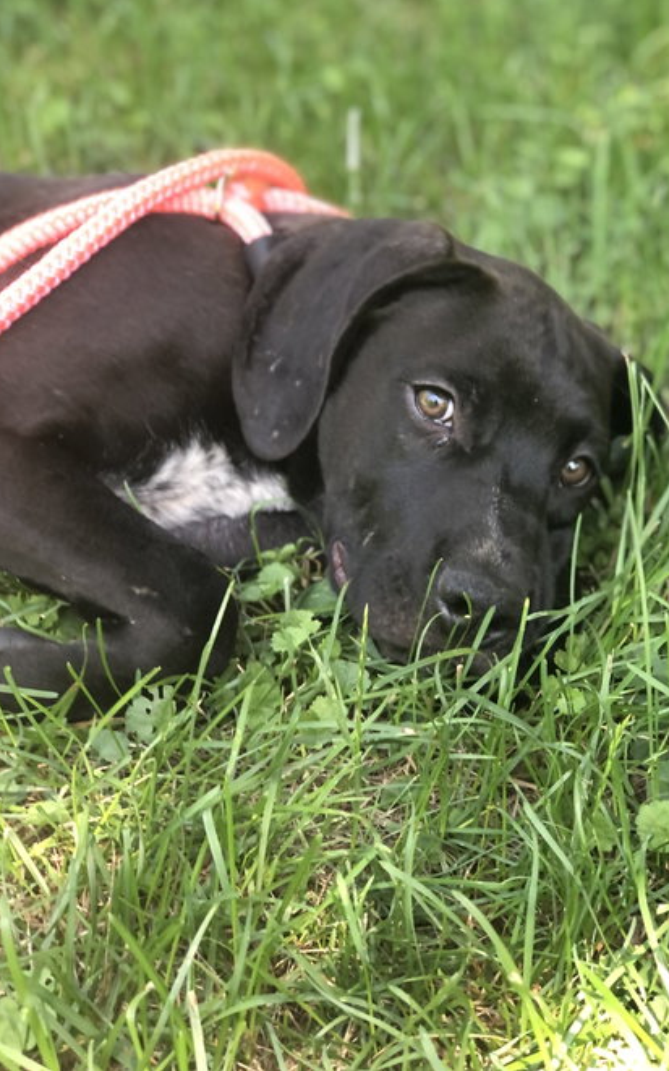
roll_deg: -0.7
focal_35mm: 61
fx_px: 1780
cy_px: 532
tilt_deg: -32.5
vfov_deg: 33.5
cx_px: 390
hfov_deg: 21.3
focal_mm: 6.6
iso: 50
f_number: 2.8
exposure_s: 1/30
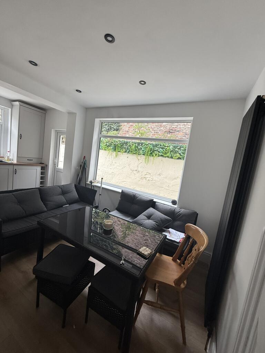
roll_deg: -8.6
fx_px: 143
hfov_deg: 85.7
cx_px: 132
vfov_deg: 102.1
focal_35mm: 14
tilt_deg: -5.1
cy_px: 176
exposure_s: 1/99
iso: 100
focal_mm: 2.22
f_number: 2.2
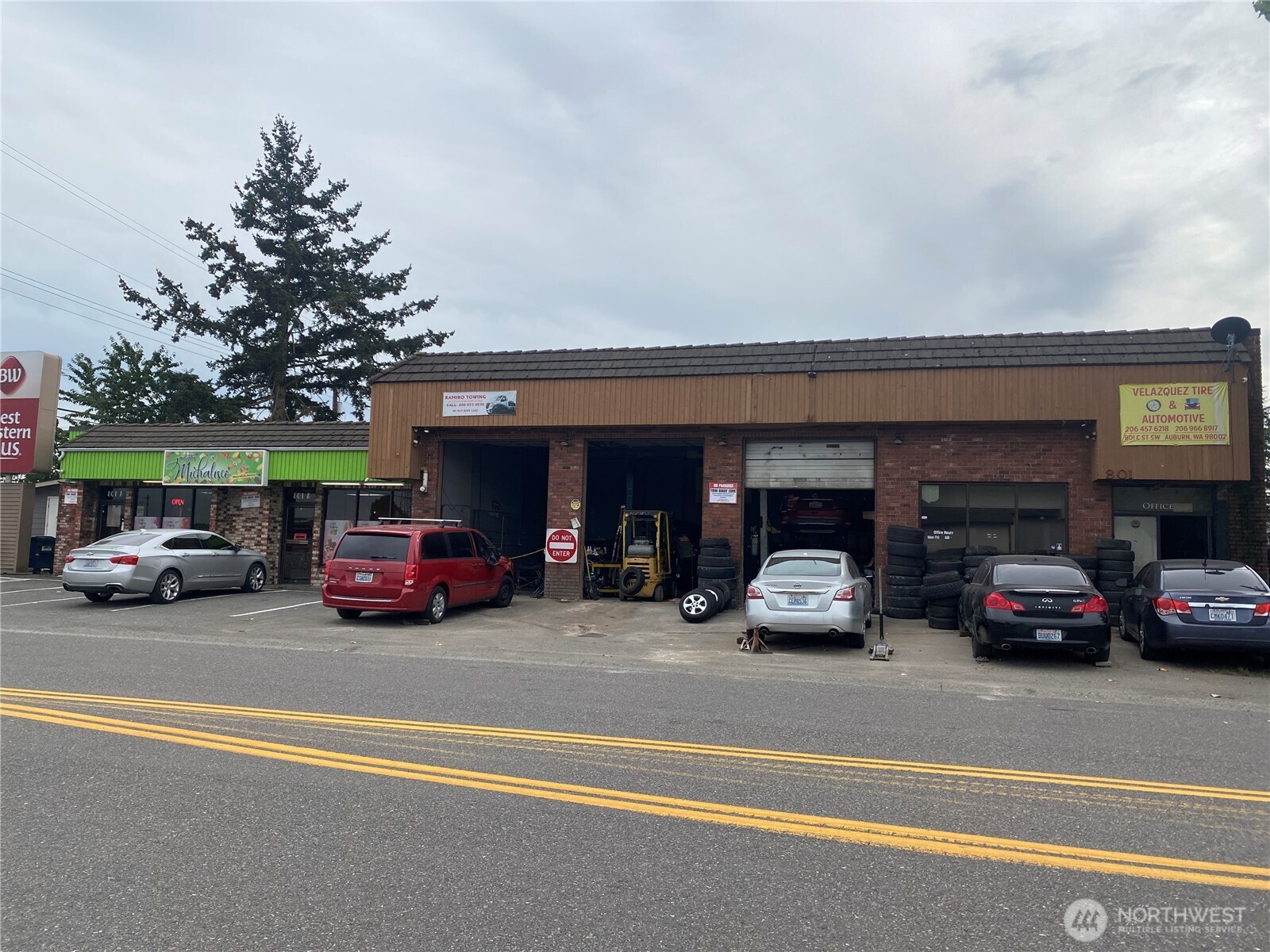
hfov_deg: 67.3
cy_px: 476
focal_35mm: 26
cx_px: 635
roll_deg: -2.0
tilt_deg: +5.3
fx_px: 954
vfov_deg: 53.1
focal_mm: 4.25
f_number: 1.8
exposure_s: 1/2183
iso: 32
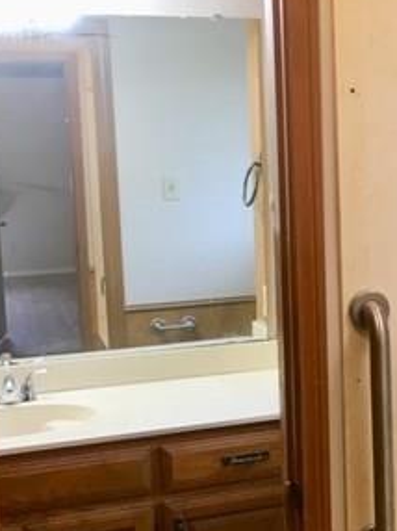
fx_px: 995
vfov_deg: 29.8
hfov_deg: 21.9
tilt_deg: -7.6
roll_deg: -0.7
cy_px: 271
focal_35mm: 65
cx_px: 373
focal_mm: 4.15
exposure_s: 1/30
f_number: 2.2
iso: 64
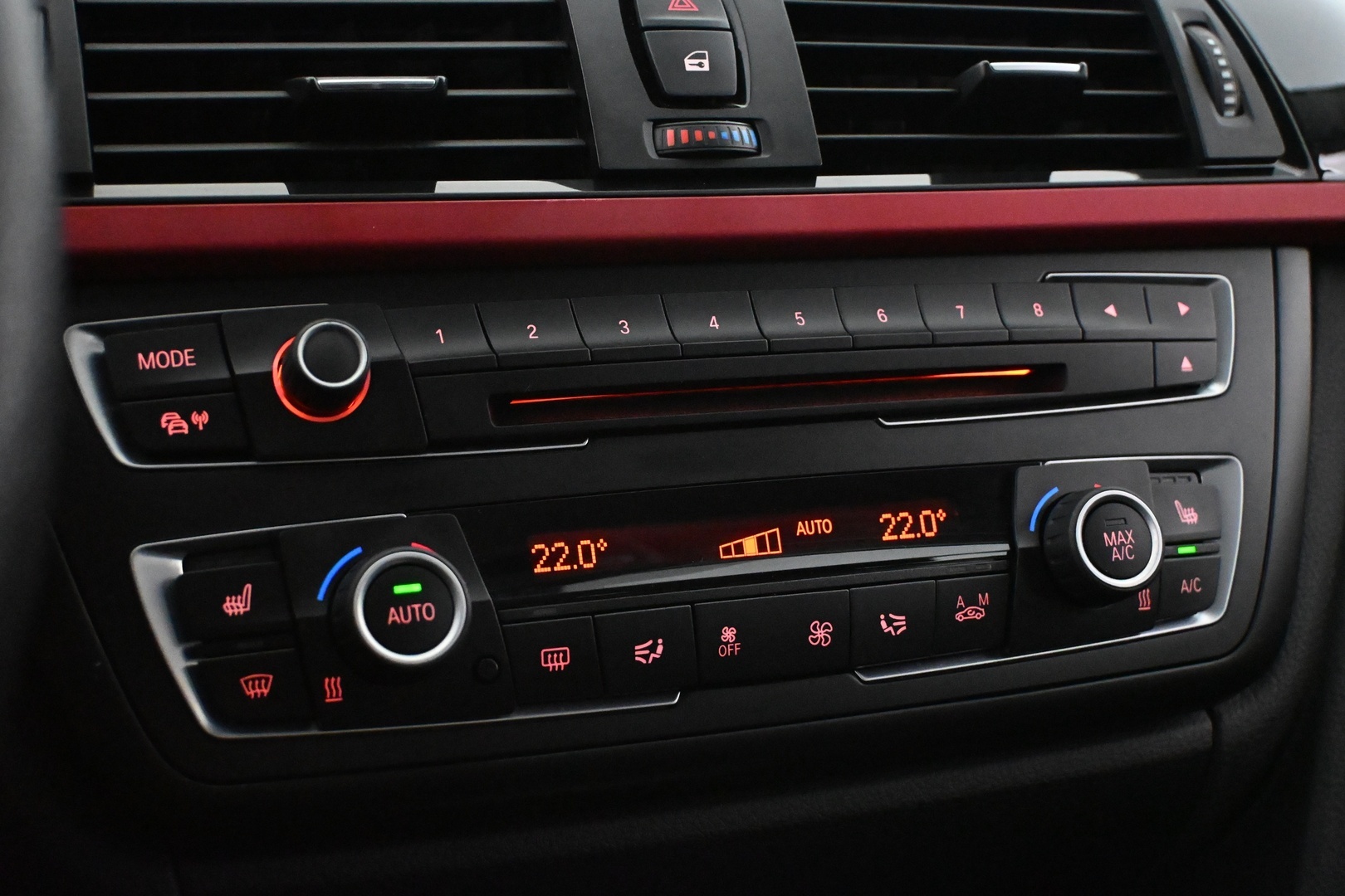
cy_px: 448
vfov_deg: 27.3
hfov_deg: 40.0
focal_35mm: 50
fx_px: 1849
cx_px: 672
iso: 12800
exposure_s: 1/60
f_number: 5
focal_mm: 33
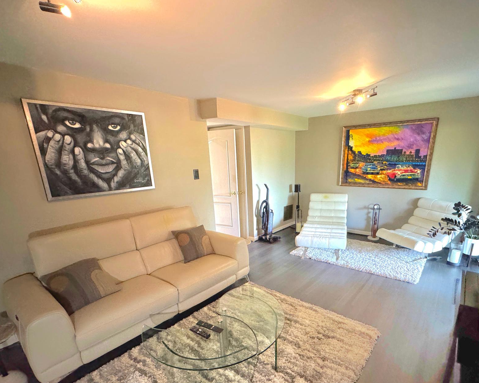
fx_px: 255
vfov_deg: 72.8
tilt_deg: -17.9
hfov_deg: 86.2
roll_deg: +1.3
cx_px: 259
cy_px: 234
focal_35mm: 18
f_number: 2.2
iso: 800
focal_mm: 2.22
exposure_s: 1/42
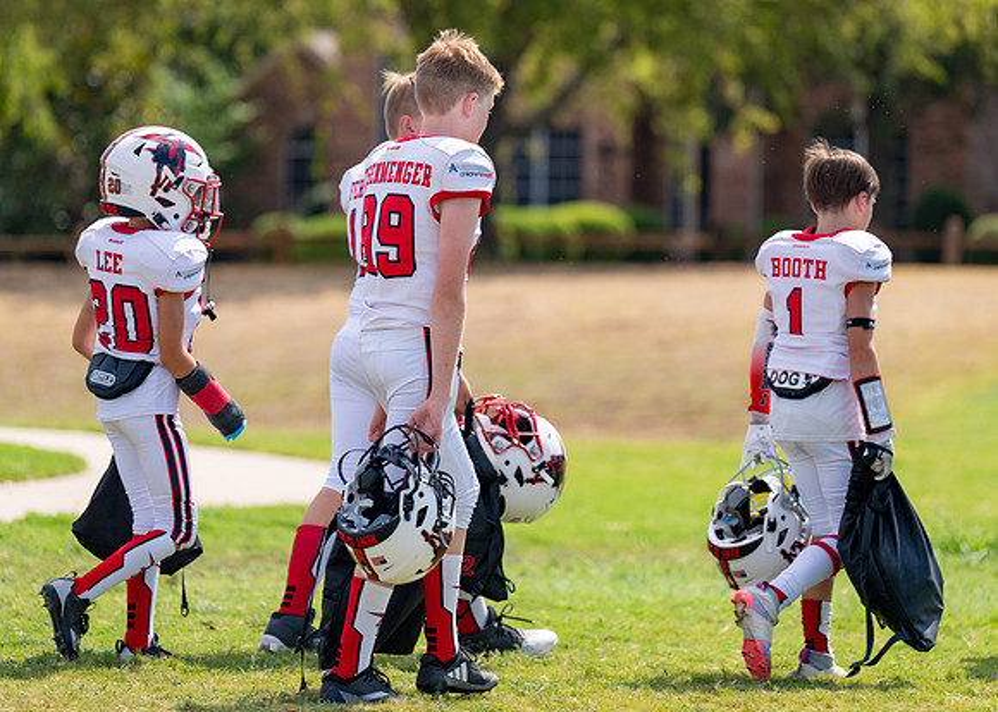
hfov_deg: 9.8
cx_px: 475
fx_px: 5820
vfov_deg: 7.0
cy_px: 264
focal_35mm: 205
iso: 200
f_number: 2.8
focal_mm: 155
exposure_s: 1/2500
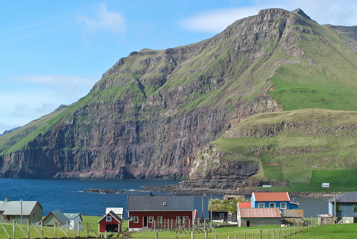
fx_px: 576
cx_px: 182
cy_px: 131
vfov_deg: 23.4
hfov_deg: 34.4
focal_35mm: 58
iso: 100
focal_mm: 35
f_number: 8
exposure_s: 1/200
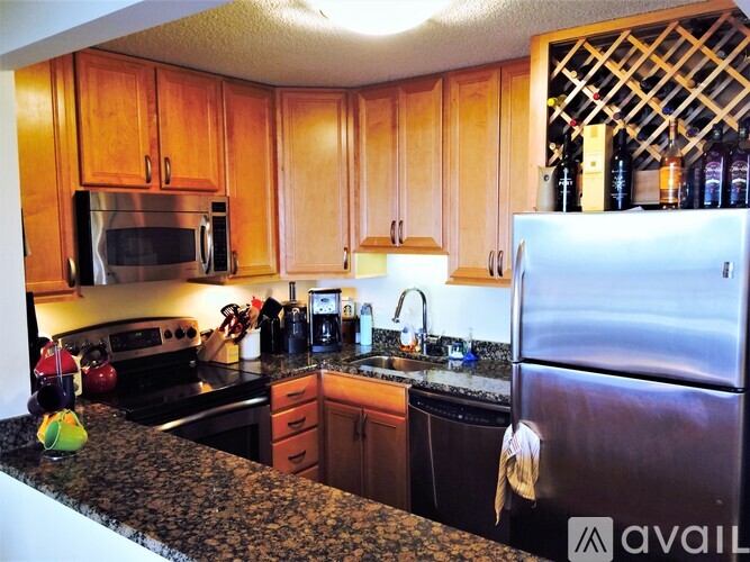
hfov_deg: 61.7
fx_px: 628
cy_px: 281
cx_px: 375
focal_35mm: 29
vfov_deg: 48.2
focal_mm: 4.15
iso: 80
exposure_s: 1/30
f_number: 2.2
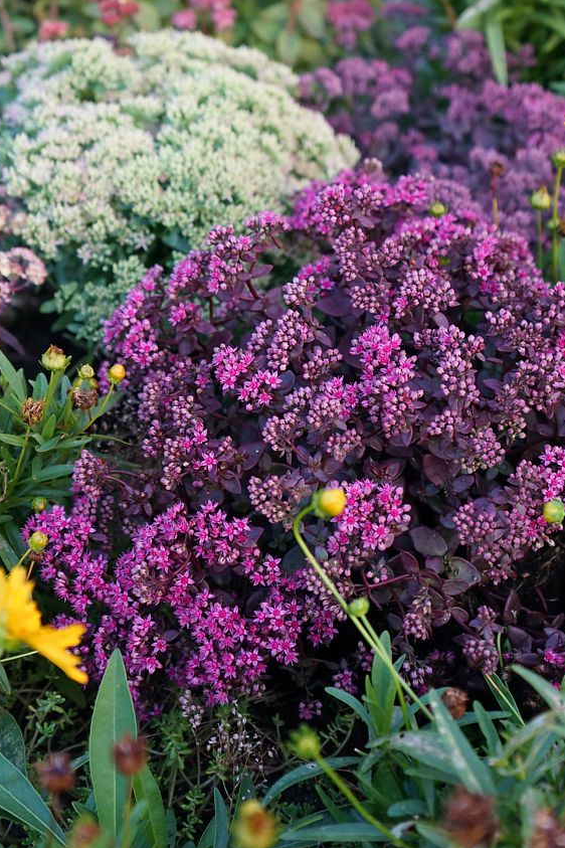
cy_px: 427
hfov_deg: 24.2
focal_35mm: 56
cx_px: 321
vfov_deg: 35.6
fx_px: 1318
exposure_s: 1/160
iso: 500
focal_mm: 37
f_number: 4
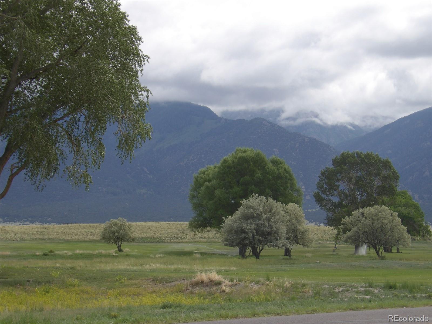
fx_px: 1385
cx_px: 216
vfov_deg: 13.3
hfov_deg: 17.7
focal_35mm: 111
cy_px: 162
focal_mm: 19.9
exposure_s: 1/411
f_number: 4.8
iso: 100
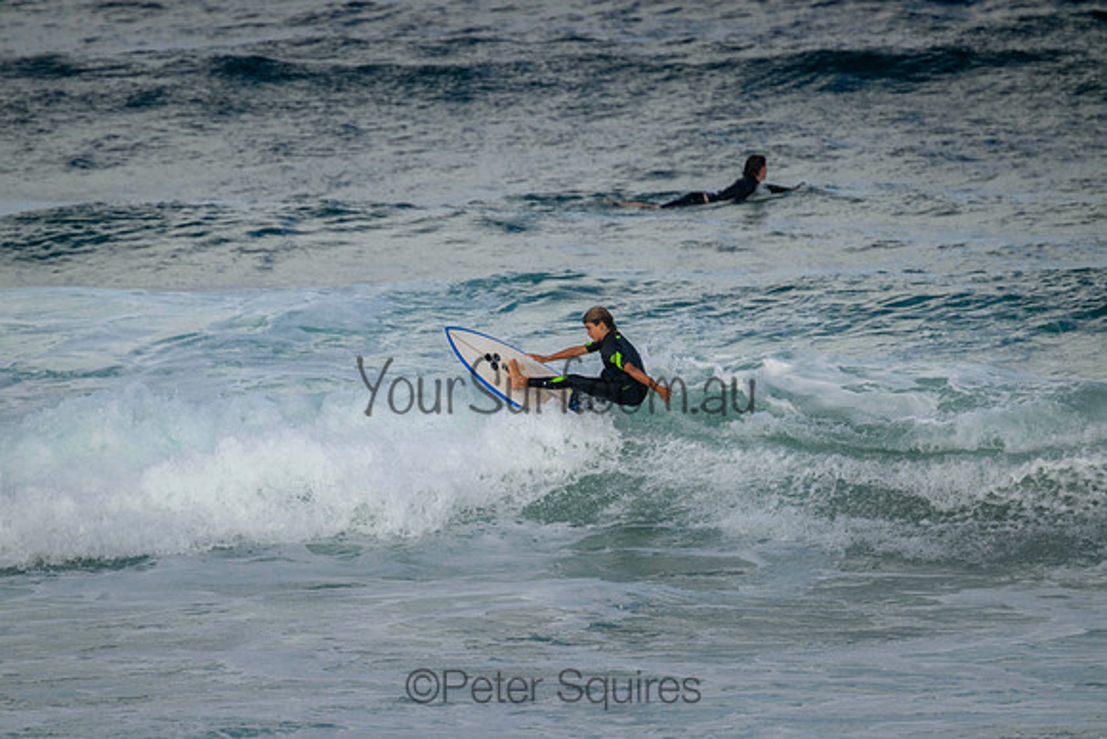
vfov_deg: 1.7
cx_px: 554
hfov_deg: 2.6
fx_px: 24605
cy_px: 370
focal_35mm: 800
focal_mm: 800
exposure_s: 1/1600
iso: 800
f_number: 11
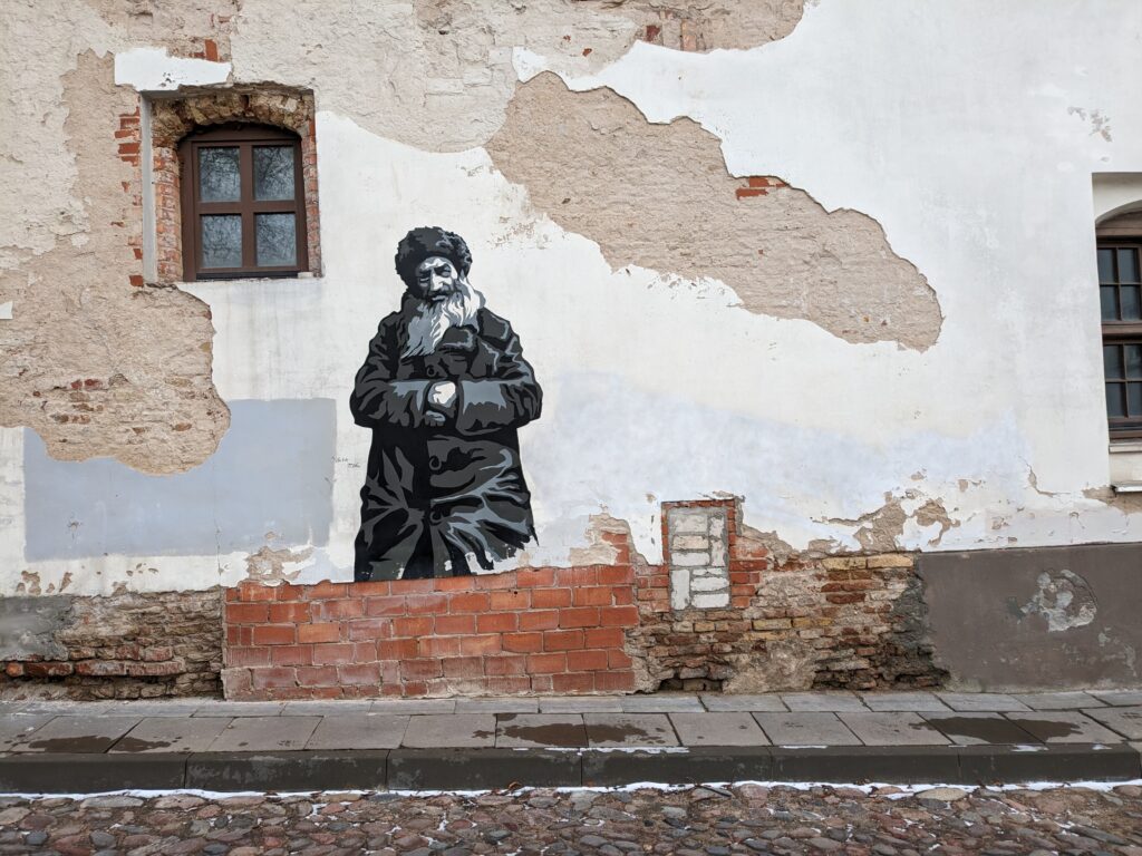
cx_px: 571
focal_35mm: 27
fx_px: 891
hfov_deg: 65.3
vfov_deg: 51.4
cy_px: 428
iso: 74
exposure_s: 1/403
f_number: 1.73
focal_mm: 4.38
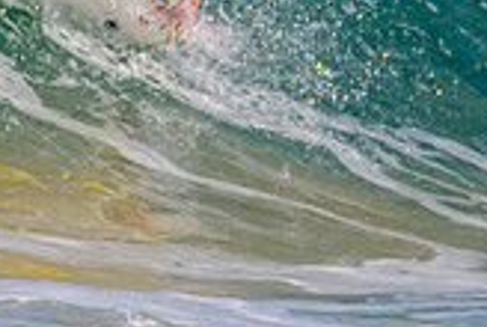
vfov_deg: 0.4
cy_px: -5
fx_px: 49208
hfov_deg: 0.6
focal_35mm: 3631
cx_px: 99
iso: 720
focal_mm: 800
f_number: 11
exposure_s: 1/2000
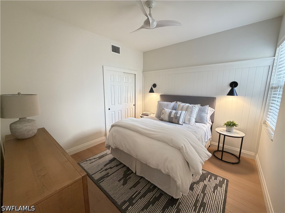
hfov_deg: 102.1
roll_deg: +0.6
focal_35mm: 14
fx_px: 115
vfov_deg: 85.7
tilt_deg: -9.6
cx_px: 142
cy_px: 106
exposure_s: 1/60
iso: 400
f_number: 2.2
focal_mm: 2.22
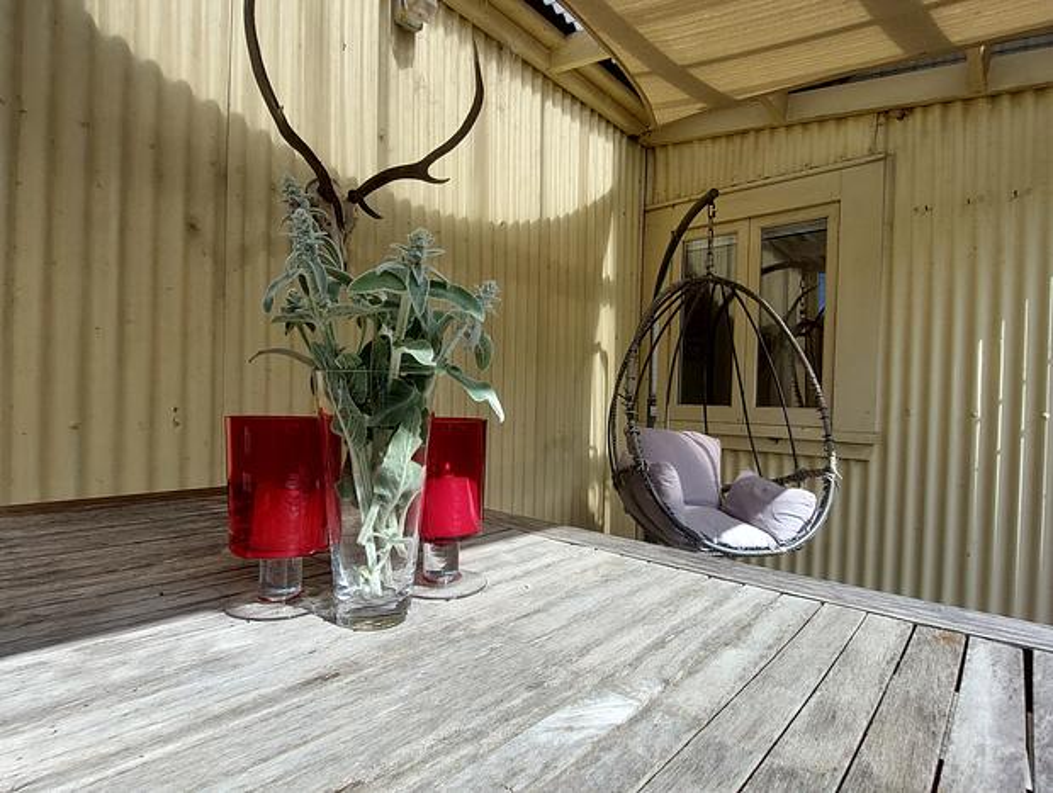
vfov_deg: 90.1
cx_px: 526
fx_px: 396
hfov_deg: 106.1
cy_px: 396
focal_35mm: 13
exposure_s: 1/1613
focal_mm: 1.74
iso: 50
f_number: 2.2
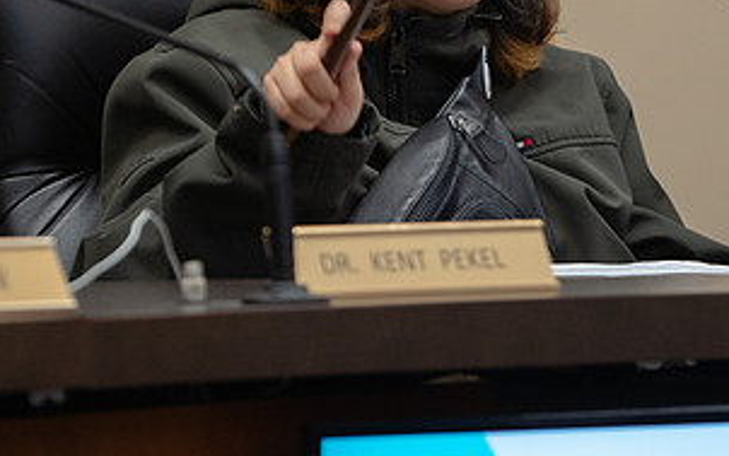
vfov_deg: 3.0
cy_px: 127
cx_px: 456
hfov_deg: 4.7
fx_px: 8805
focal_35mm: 443
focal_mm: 200
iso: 3200
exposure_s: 1/200
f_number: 4
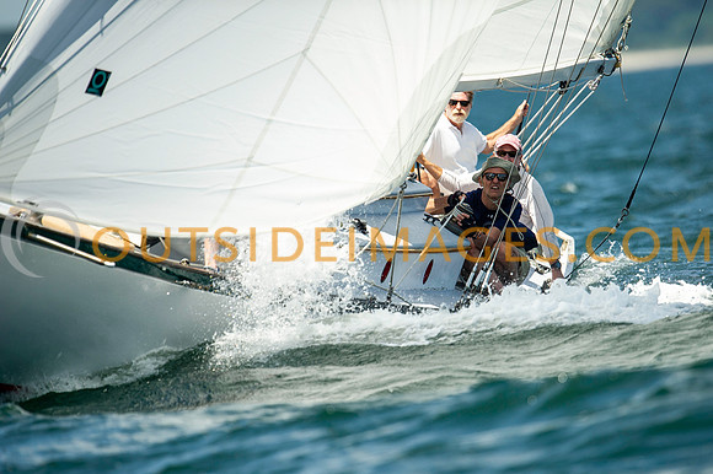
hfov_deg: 3.0
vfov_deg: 2.0
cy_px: 268
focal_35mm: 679
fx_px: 13440
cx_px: 403
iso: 400
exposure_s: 1/2500
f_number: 5
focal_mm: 600
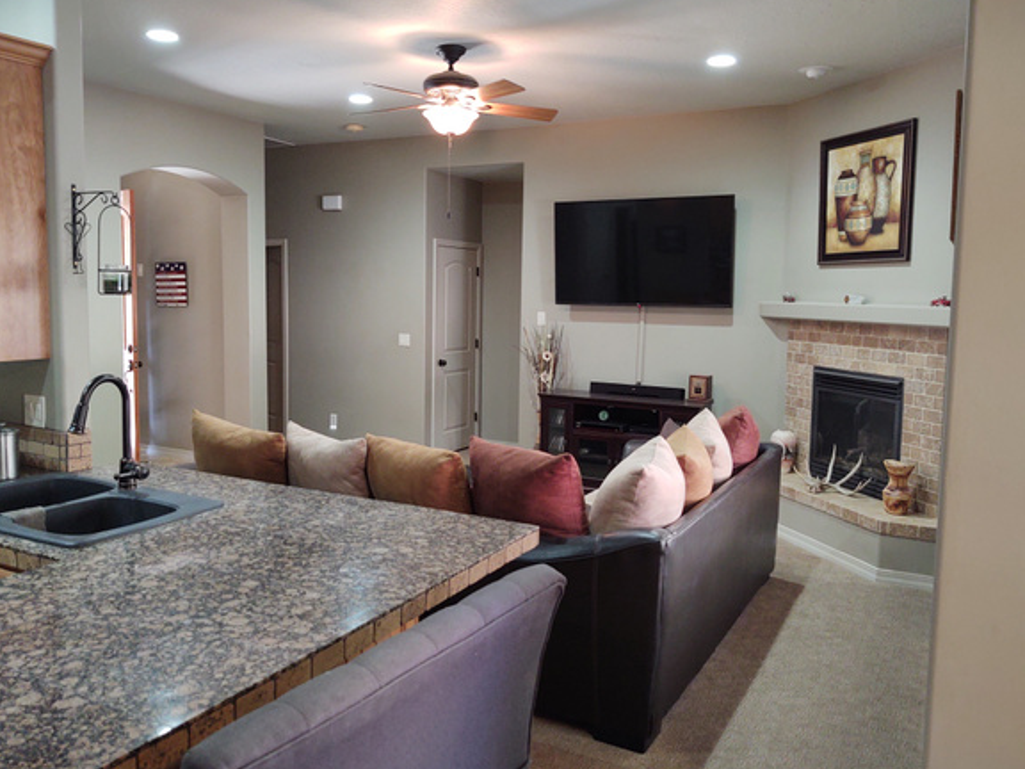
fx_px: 888
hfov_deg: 60.0
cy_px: 372
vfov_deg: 46.8
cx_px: 505
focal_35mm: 30
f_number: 1.7
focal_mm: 4.75
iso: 288
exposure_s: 1/30
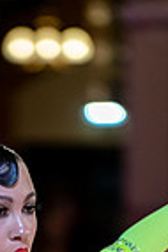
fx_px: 3319
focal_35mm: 473
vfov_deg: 4.3
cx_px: 14
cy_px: 388
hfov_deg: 2.9
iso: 3200
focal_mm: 150
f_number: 2.8
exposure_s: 1/800
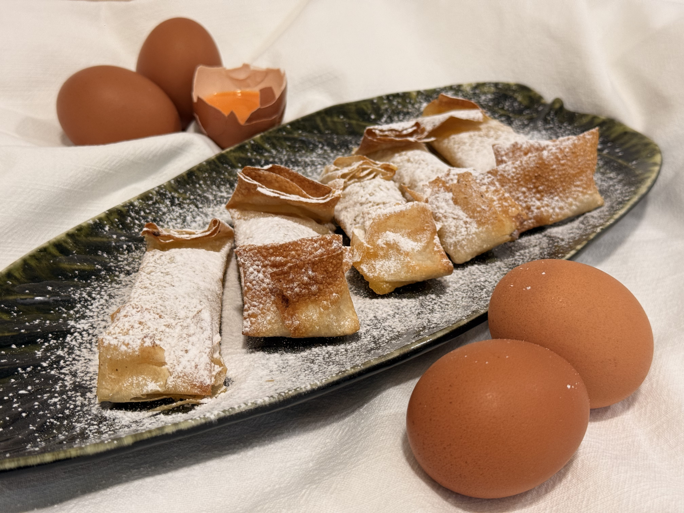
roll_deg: -1.5
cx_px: 342
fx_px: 948
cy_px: 256
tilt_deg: -27.6
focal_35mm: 48
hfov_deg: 39.7
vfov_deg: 30.3
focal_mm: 6.76
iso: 64
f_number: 1.78
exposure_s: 1/50
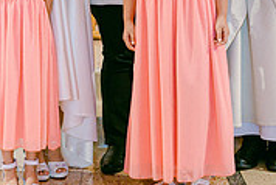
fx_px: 875
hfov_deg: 17.9
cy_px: -34
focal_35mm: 114
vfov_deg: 11.8
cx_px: 132
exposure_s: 1/160
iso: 1600
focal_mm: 35
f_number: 4
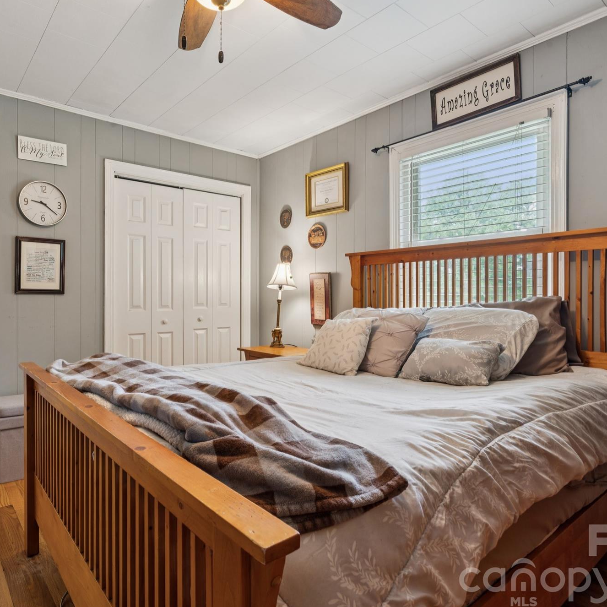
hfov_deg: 69.9
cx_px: 266
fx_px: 432
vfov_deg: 70.1
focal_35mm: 22
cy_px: 302
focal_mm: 16.6
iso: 100
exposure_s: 2
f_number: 13
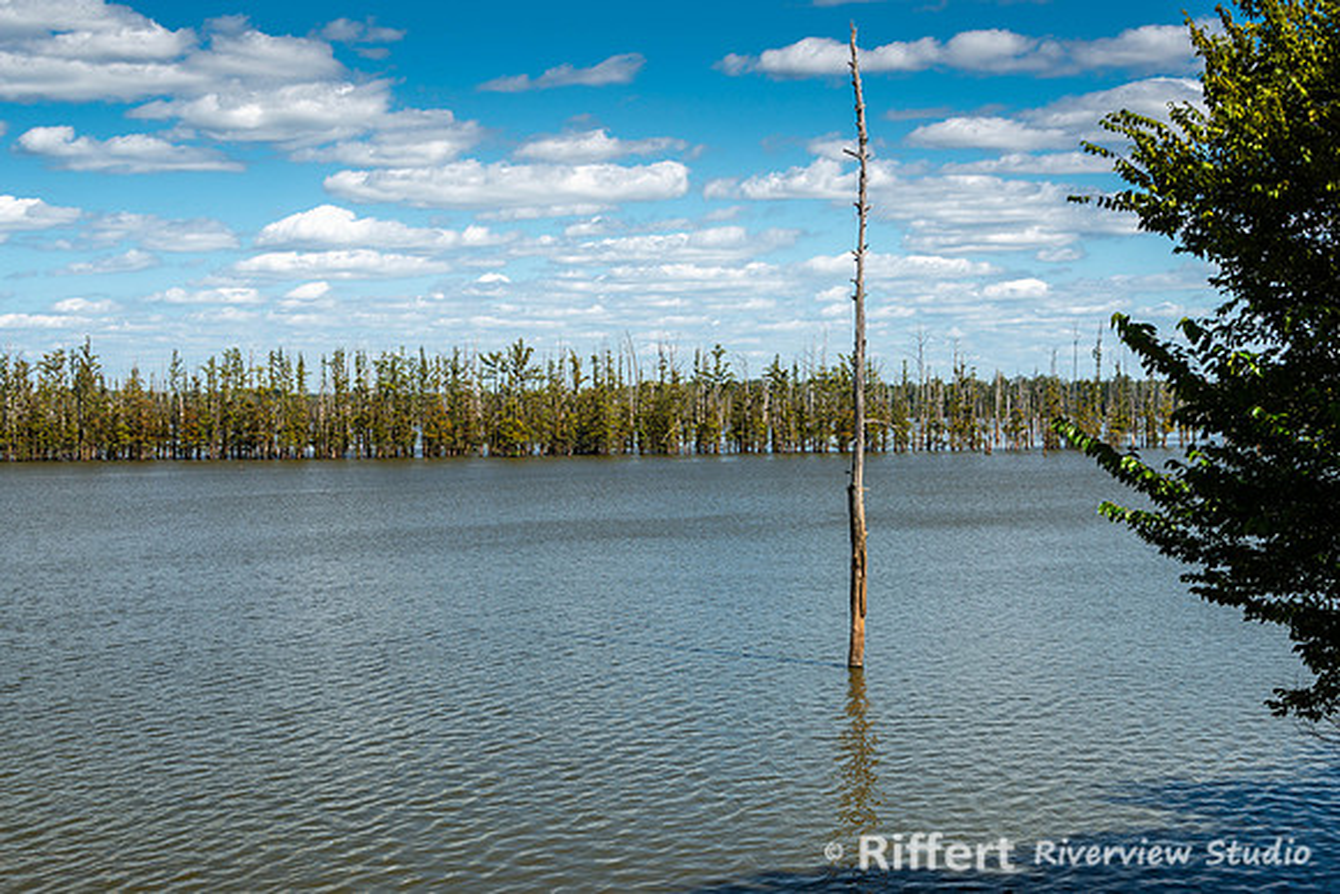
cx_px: 670
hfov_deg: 34.2
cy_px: 447
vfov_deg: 23.2
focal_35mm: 58
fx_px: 2176
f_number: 8
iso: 100
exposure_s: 1/160
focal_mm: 58
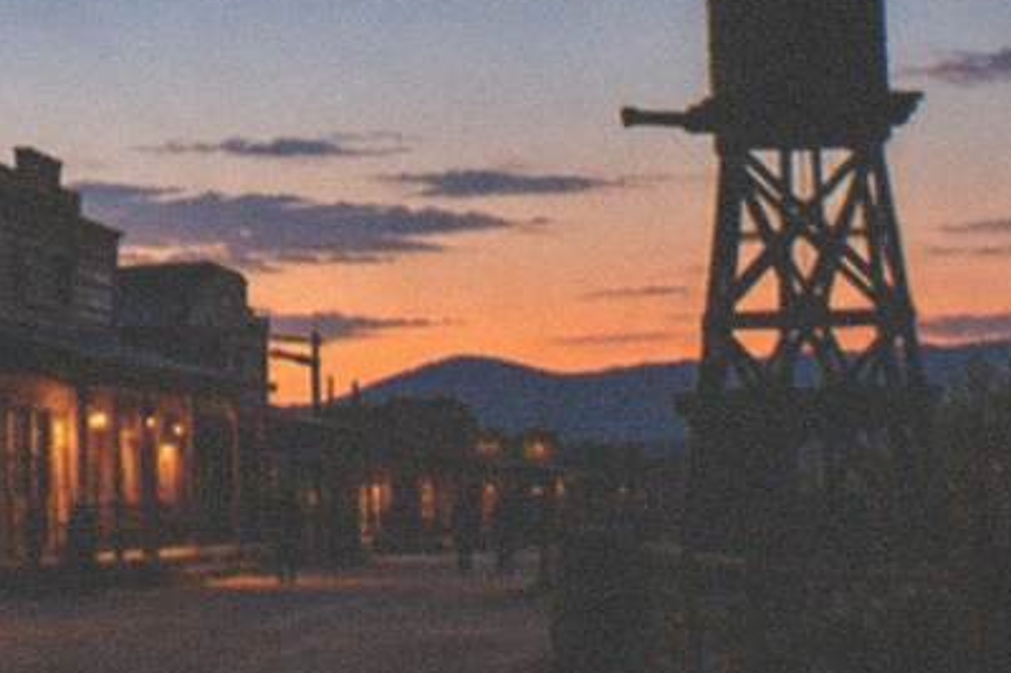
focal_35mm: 70
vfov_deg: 19.4
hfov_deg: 28.8
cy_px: 393
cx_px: 402
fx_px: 1964
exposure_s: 1/250
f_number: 11
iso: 800
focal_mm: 35
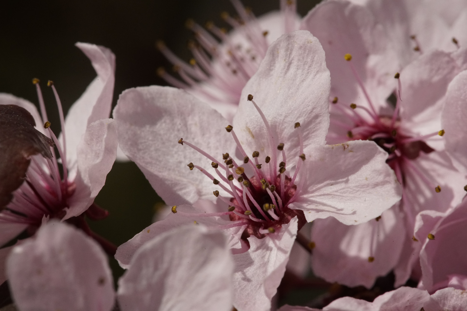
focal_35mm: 100
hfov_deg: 20.4
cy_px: 156
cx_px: 234
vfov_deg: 13.7
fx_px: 1297
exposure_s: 1/1000
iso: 3200
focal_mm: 100
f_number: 16
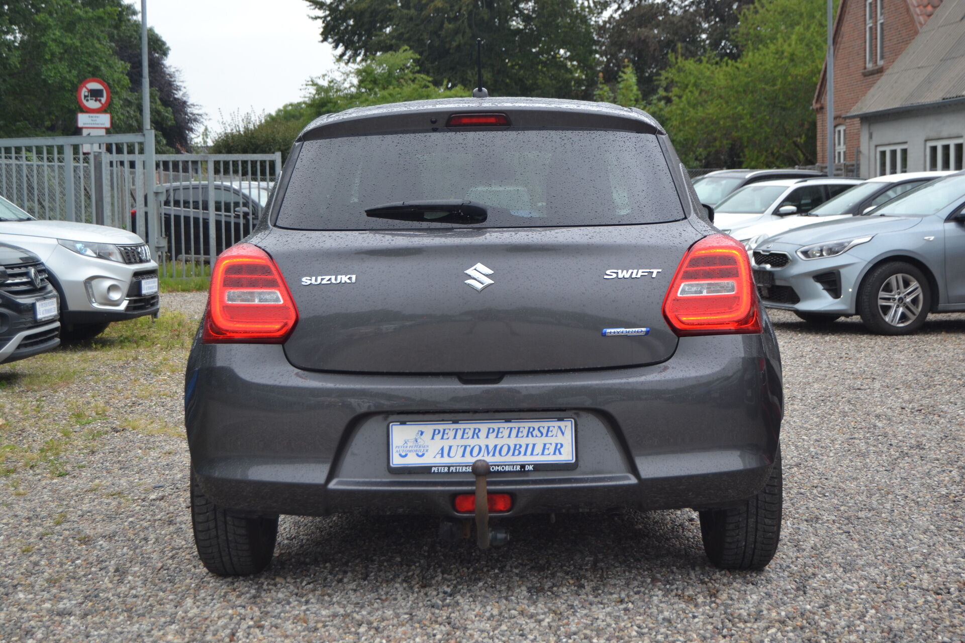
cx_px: 482
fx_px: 1528
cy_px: 322
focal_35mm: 57
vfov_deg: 23.8
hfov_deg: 35.1
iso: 220
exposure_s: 1/125
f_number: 5.6
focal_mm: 38
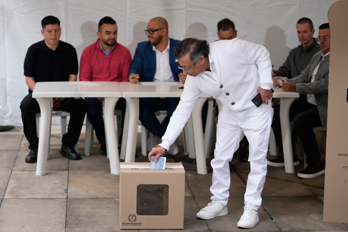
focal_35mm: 89
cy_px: 116
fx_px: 860
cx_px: 174
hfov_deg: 22.9
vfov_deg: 15.4
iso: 400
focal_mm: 89
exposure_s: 1/800
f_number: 2.8
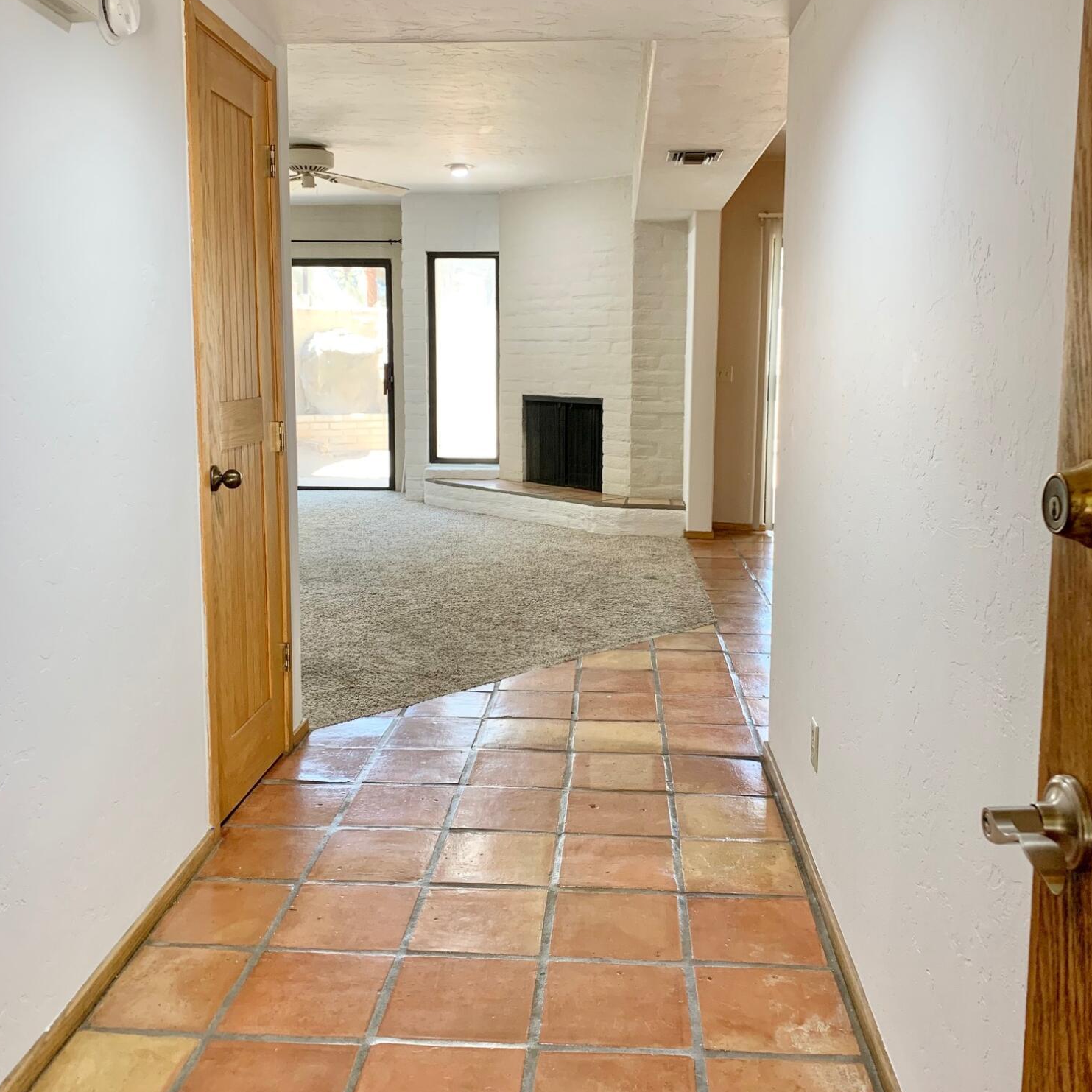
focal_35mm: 31
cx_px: 546
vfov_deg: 52.5
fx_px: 1106
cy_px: 514
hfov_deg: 52.5
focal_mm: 4.25
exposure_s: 1/60
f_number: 1.8
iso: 100
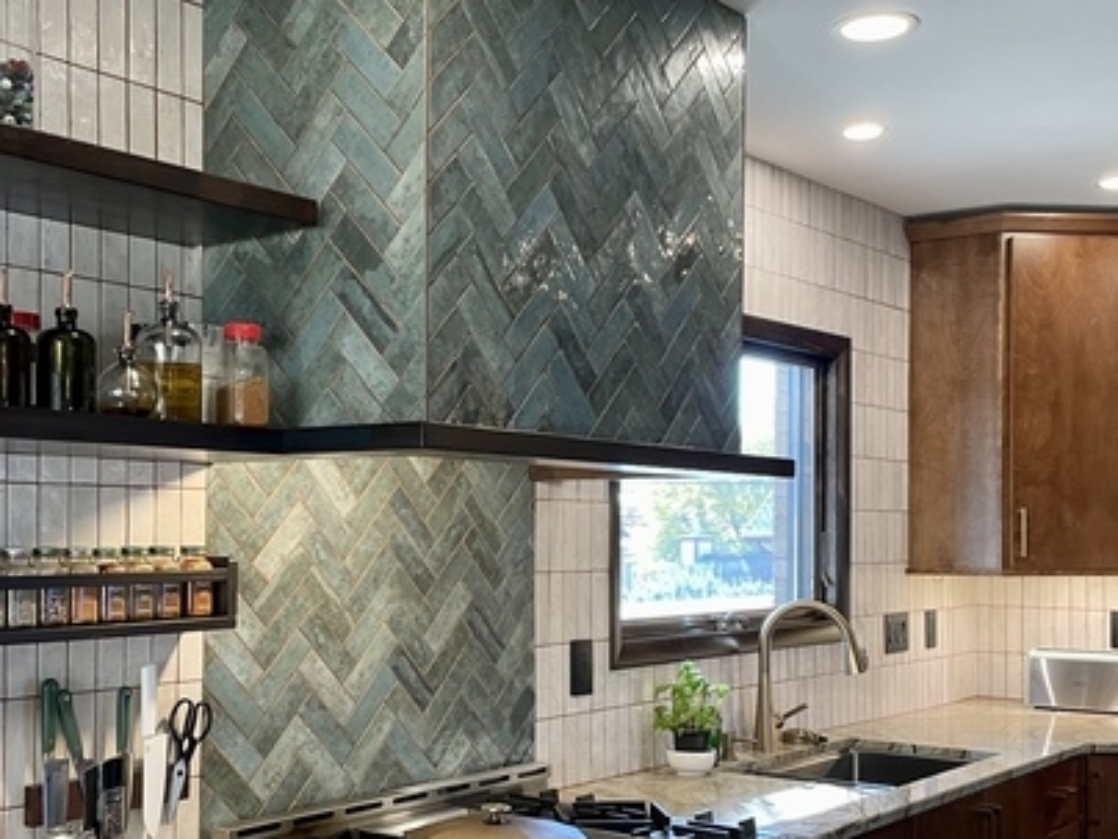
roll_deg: +0.4
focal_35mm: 45
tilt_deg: +0.1
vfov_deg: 32.1
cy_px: 516
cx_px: 479
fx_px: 1453
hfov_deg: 42.0
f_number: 1.6
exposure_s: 1/60
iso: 160
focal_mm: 4.2
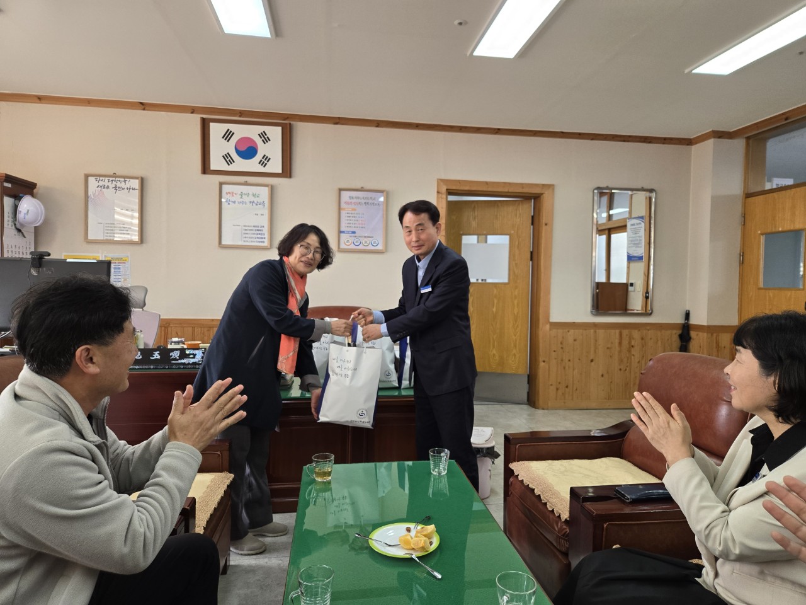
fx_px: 536
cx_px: 403
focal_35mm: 23
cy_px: 302
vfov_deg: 58.9
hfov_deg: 73.9
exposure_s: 1/182
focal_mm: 5.4
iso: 125
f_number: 1.8
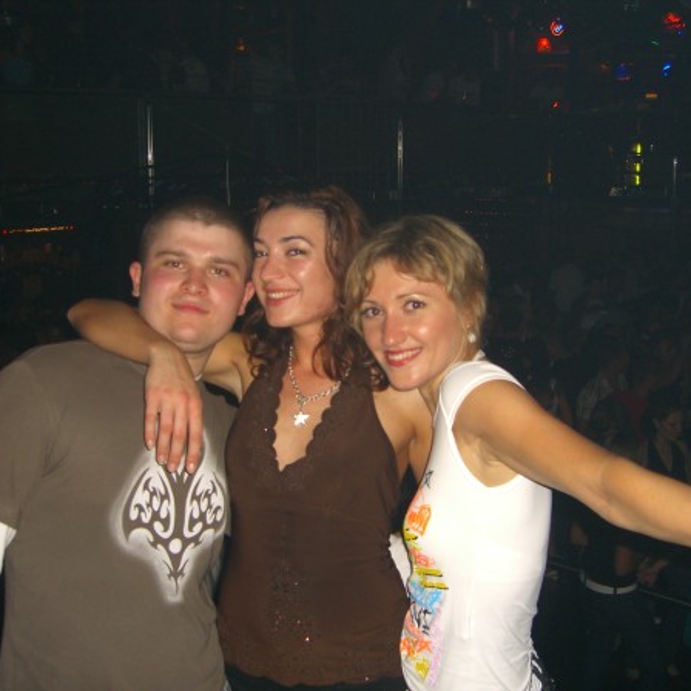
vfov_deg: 37.6
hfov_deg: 37.5
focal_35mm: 45
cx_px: 370
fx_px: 1016
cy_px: 346
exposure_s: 1/60
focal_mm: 7.9
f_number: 2.8
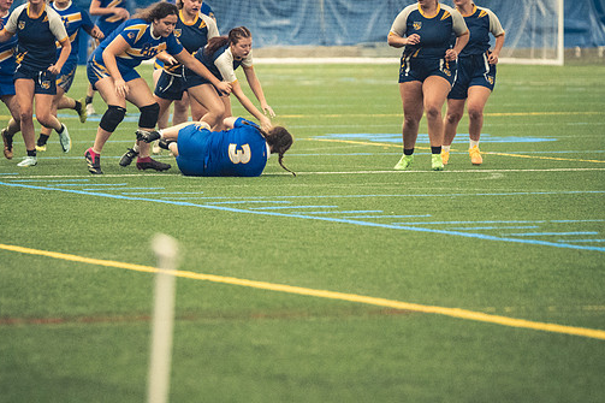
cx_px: 273
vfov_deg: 4.0
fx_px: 5812
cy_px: 221
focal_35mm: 346
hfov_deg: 6.0
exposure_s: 1/500
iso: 12800
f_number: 2.8
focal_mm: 200
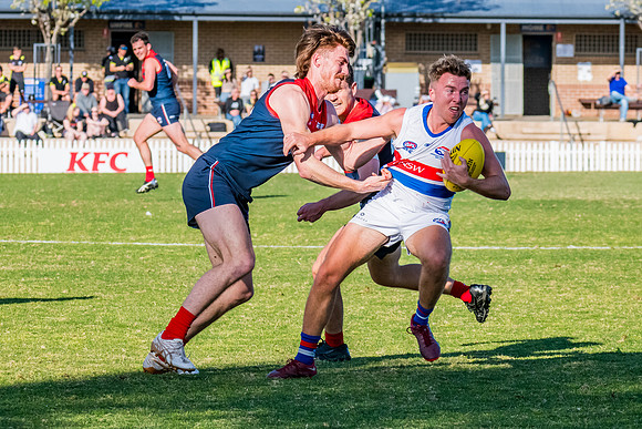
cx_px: 320
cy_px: 186
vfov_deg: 4.1
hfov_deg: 6.2
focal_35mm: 334
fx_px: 5961
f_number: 10
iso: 800
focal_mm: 170
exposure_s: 1/1600
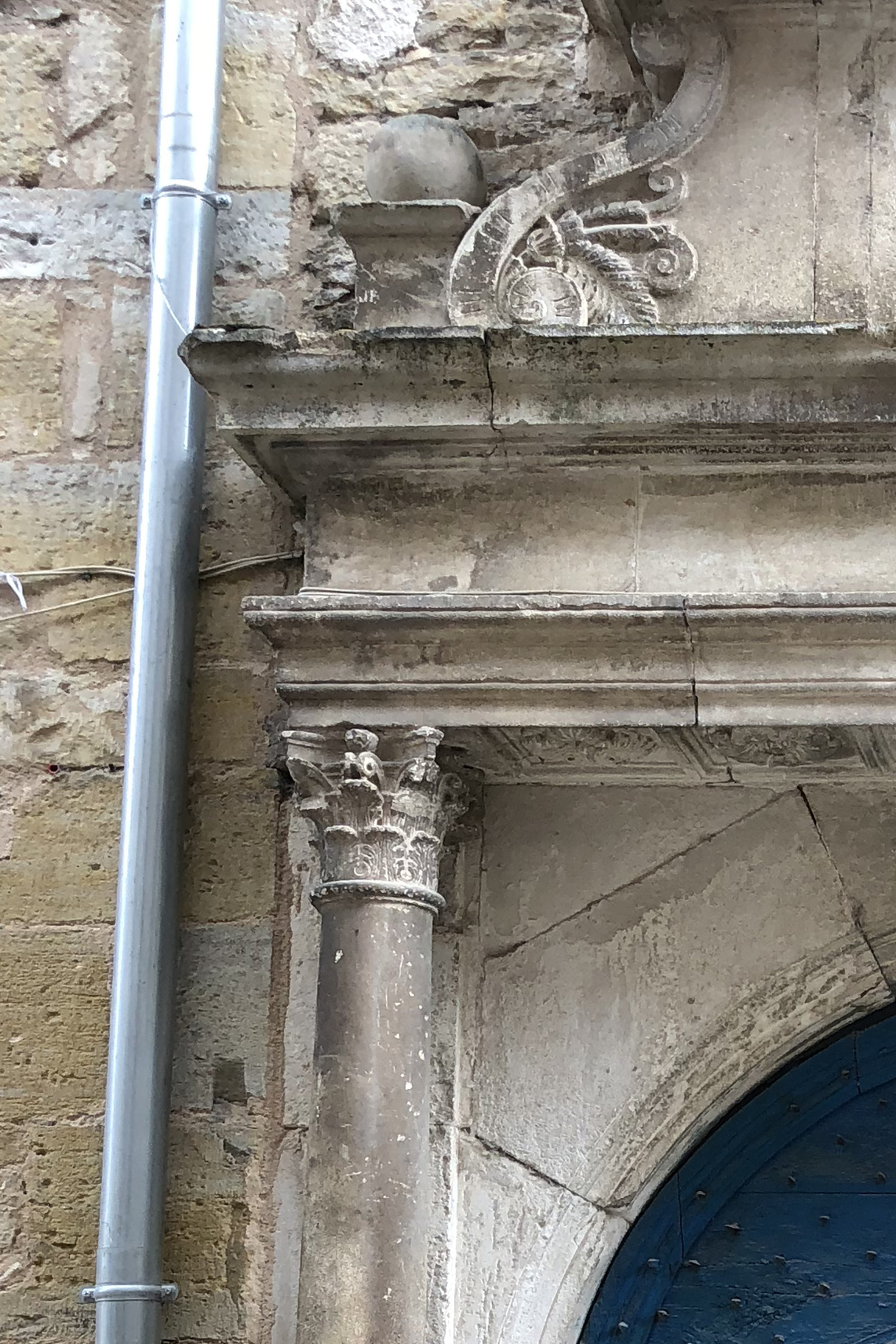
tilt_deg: +8.0
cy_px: 1194
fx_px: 2538
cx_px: 1156
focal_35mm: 68
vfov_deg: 28.6
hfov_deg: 18.6
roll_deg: +1.4
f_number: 1.8
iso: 50
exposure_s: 1/120
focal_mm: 4
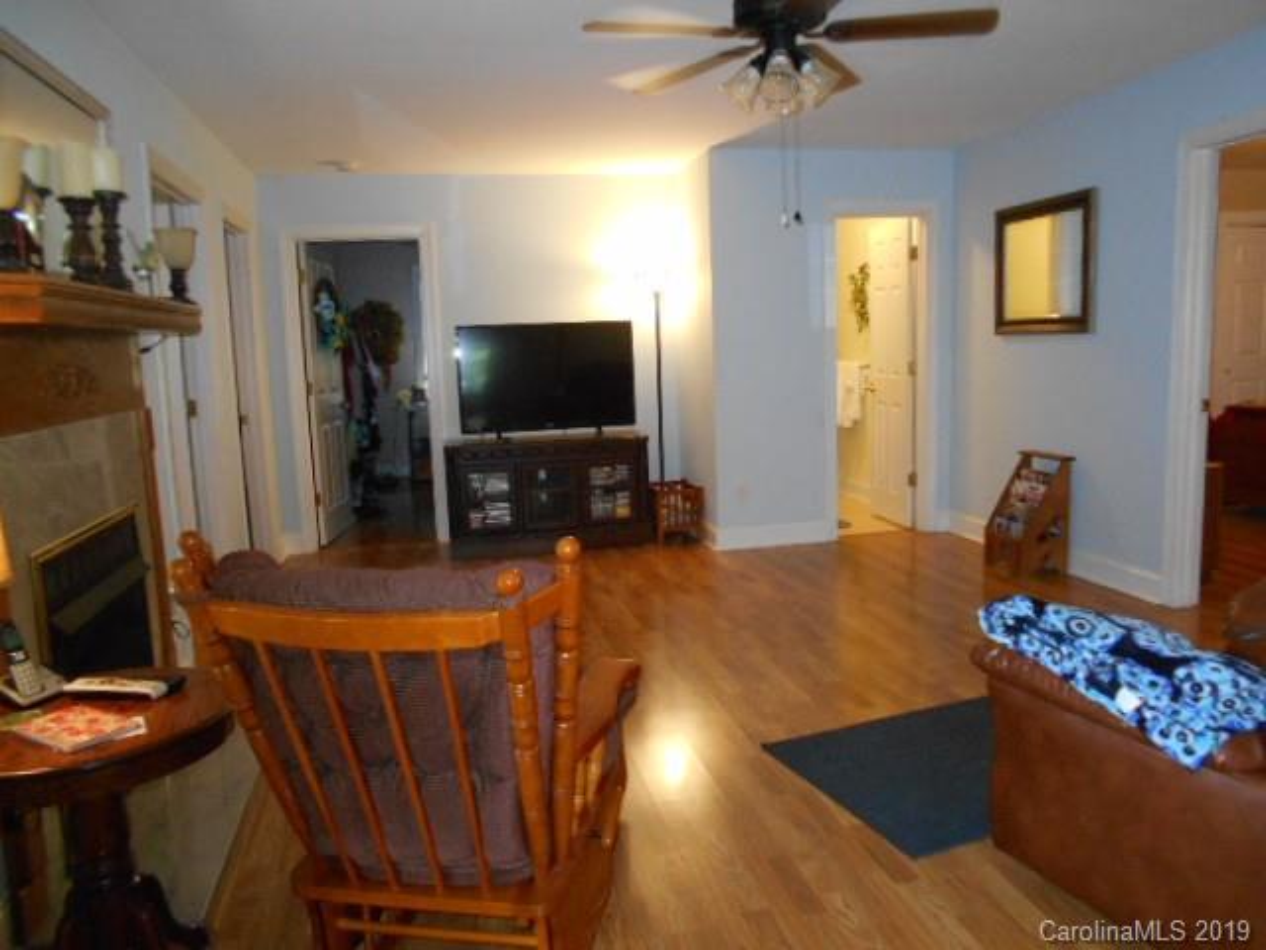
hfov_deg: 67.3
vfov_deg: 53.1
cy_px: 475
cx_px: 633
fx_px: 951
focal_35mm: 26
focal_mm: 4.6
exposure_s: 1/25
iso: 450
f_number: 3.2
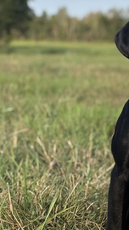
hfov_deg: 9.9
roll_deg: -0.5
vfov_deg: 17.9
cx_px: 169
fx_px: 730
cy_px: 124
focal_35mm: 120
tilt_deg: -6.3
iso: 32
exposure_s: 1/1393
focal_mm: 5.96
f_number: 1.6
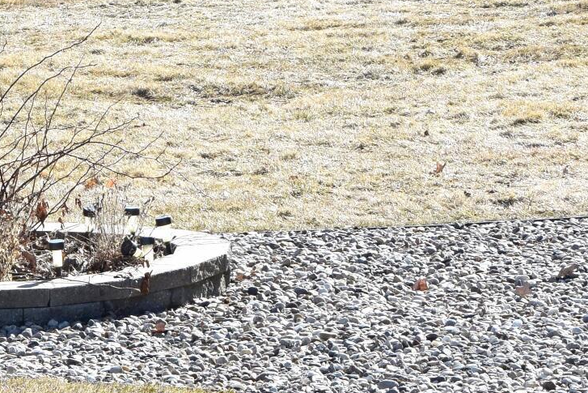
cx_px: 705
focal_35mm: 297
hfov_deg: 6.9
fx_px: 4852
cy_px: -314
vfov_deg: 4.6
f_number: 11
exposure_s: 1/400
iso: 400
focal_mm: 48
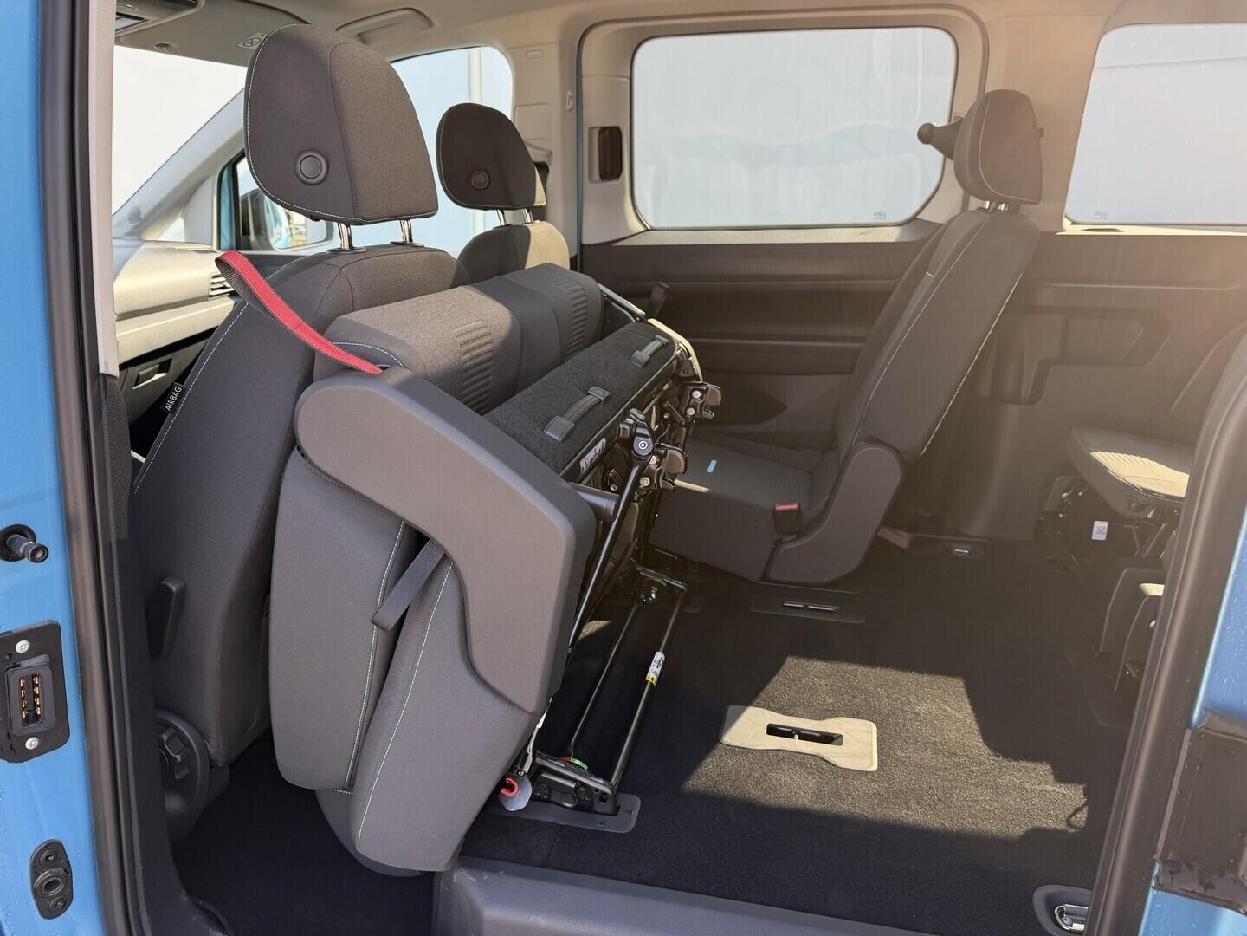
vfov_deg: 56.8
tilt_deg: -16.9
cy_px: 468
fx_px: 865
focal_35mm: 24
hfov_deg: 71.6
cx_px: 624
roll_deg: -0.8
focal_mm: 6.76
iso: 80
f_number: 1.78
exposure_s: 1/297
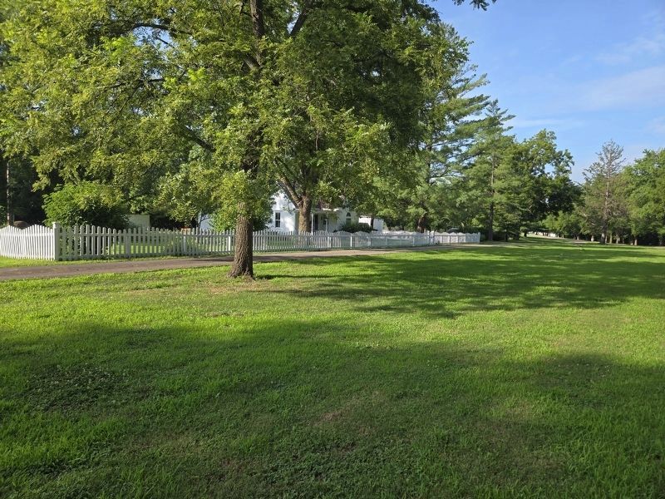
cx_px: 332
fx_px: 442
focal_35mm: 23
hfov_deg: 73.9
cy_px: 250
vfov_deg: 58.9
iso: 25
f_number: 1.8
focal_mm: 5.4
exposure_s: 1/866
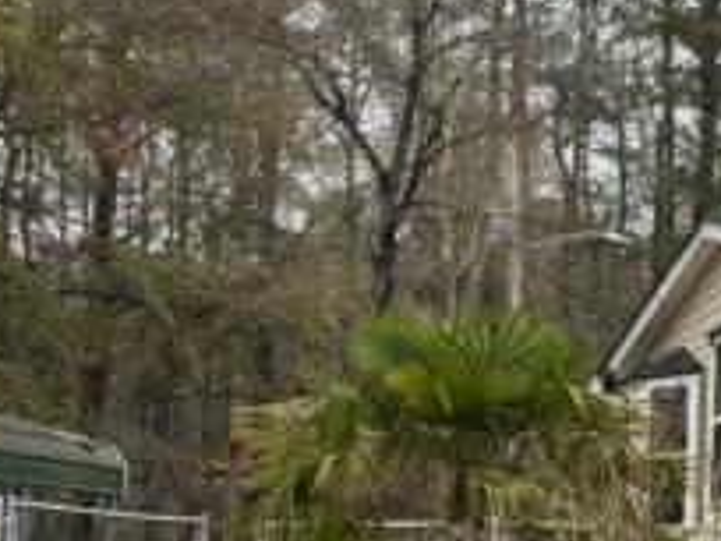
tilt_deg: +9.3
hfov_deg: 12.2
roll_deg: +0.7
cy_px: 269
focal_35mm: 141
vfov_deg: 10.5
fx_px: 2937
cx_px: 1502
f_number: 1.78
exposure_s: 1/230
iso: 64
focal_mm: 6.76
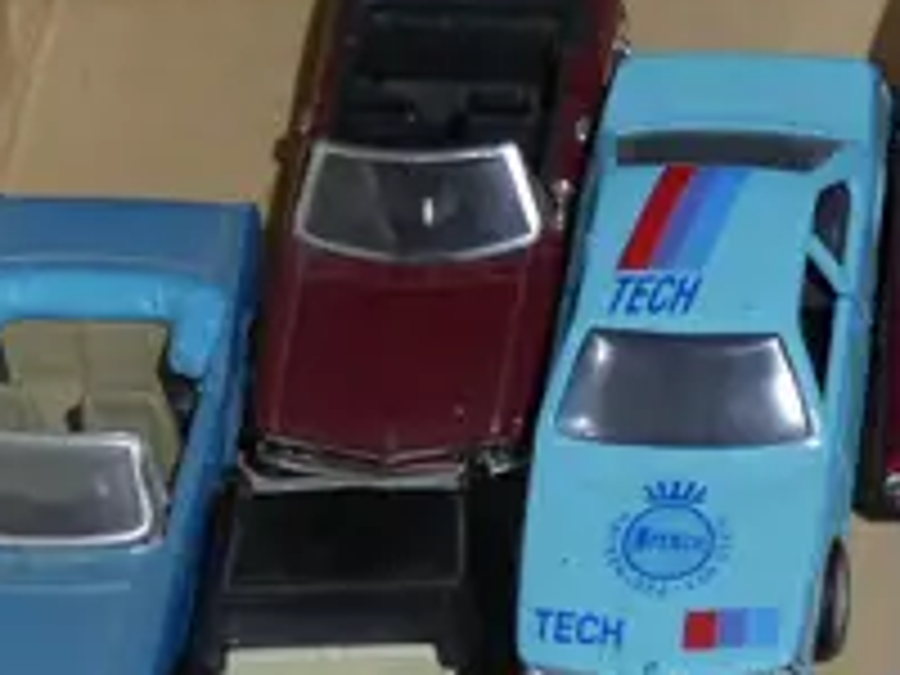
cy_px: 536
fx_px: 4784
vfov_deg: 8.1
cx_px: 1930
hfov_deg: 9.8
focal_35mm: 184
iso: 320
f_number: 4
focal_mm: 18
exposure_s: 1/60
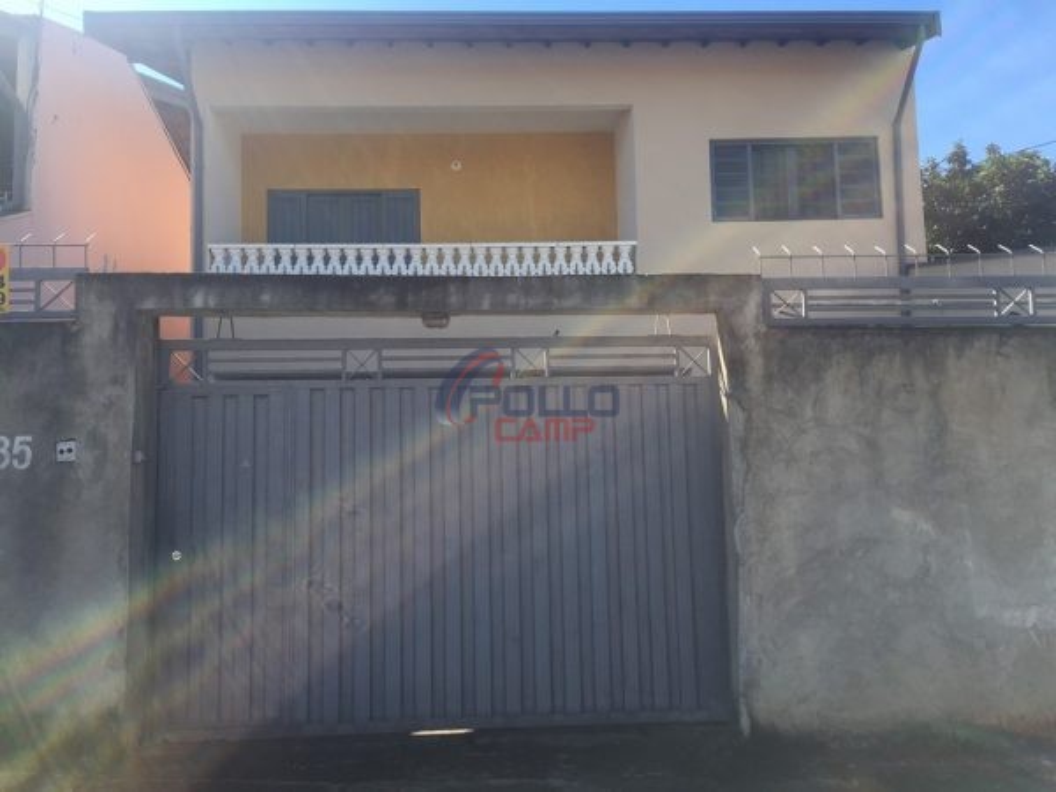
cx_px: 528
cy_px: 396
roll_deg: -0.8
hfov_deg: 61.7
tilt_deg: +4.8
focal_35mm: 29
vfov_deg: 48.2
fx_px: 885
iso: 32
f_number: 2.2
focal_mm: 4.15
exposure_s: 1/791
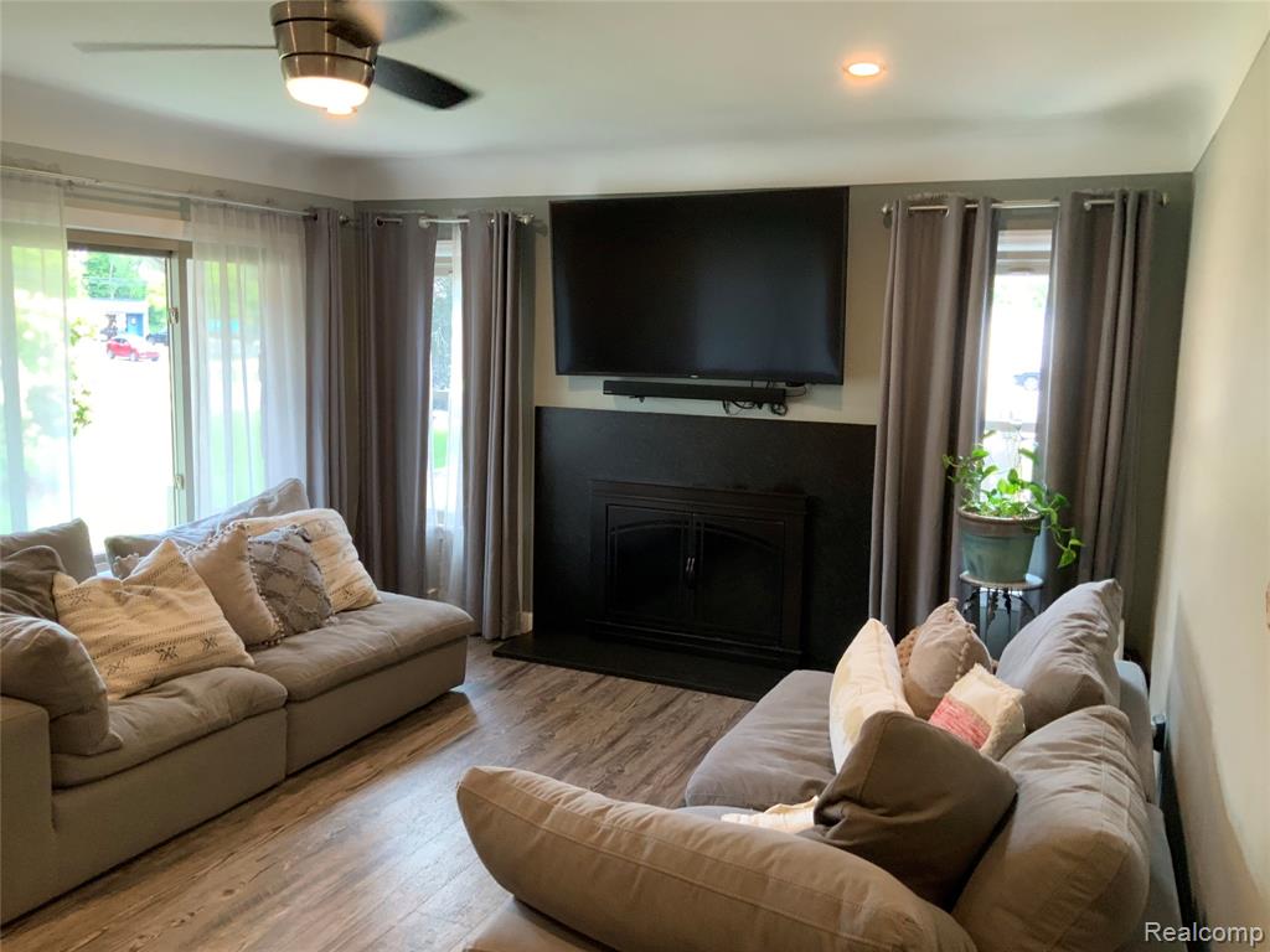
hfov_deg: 61.7
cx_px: 635
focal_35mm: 29
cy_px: 476
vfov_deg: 48.2
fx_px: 1064
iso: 160
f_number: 1.8
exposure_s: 1/60
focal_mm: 3
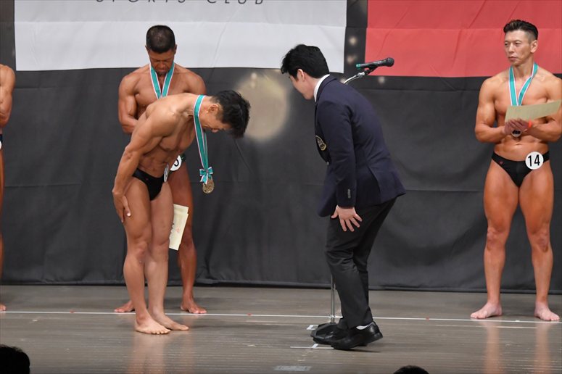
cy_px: 187
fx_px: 3152
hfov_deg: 10.2
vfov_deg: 6.8
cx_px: 281
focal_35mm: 202
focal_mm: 135
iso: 5000
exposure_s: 1/400
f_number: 5.6
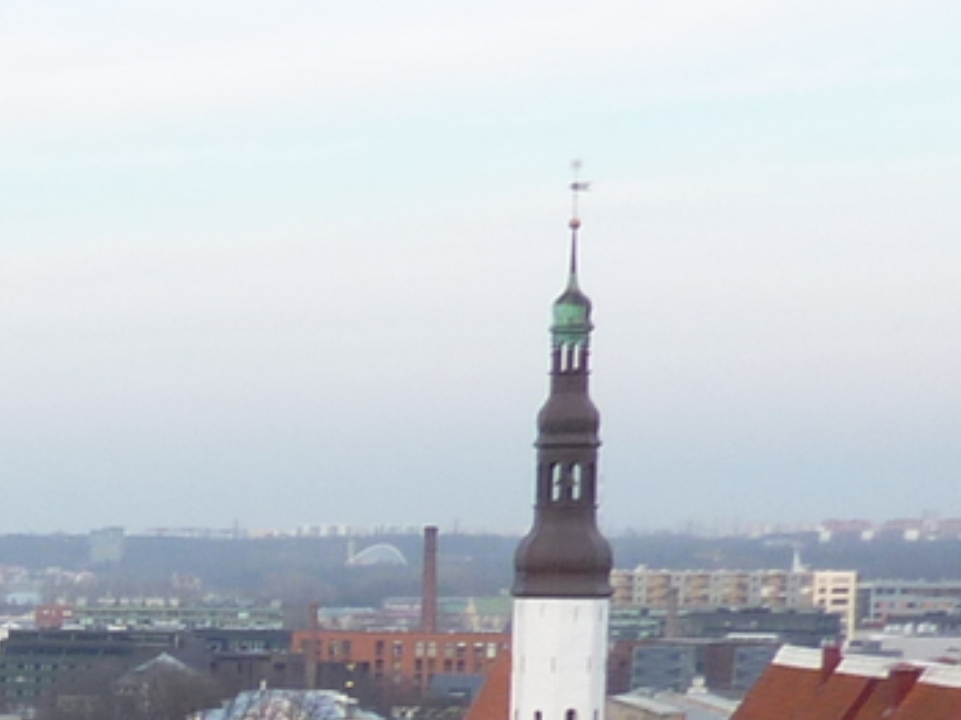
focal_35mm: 114
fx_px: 3164
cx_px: -1098
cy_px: 892
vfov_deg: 12.6
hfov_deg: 13.9
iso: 80
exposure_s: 1/125
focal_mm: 4.1
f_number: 4
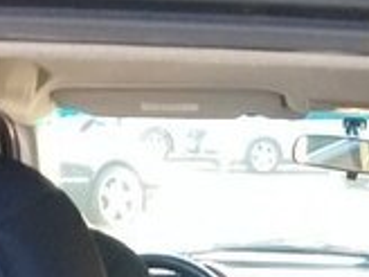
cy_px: 548
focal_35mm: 125
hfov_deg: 15.3
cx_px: 418
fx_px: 1332
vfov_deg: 10.8
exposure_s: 1/33
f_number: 2.2
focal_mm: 3.3
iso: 80
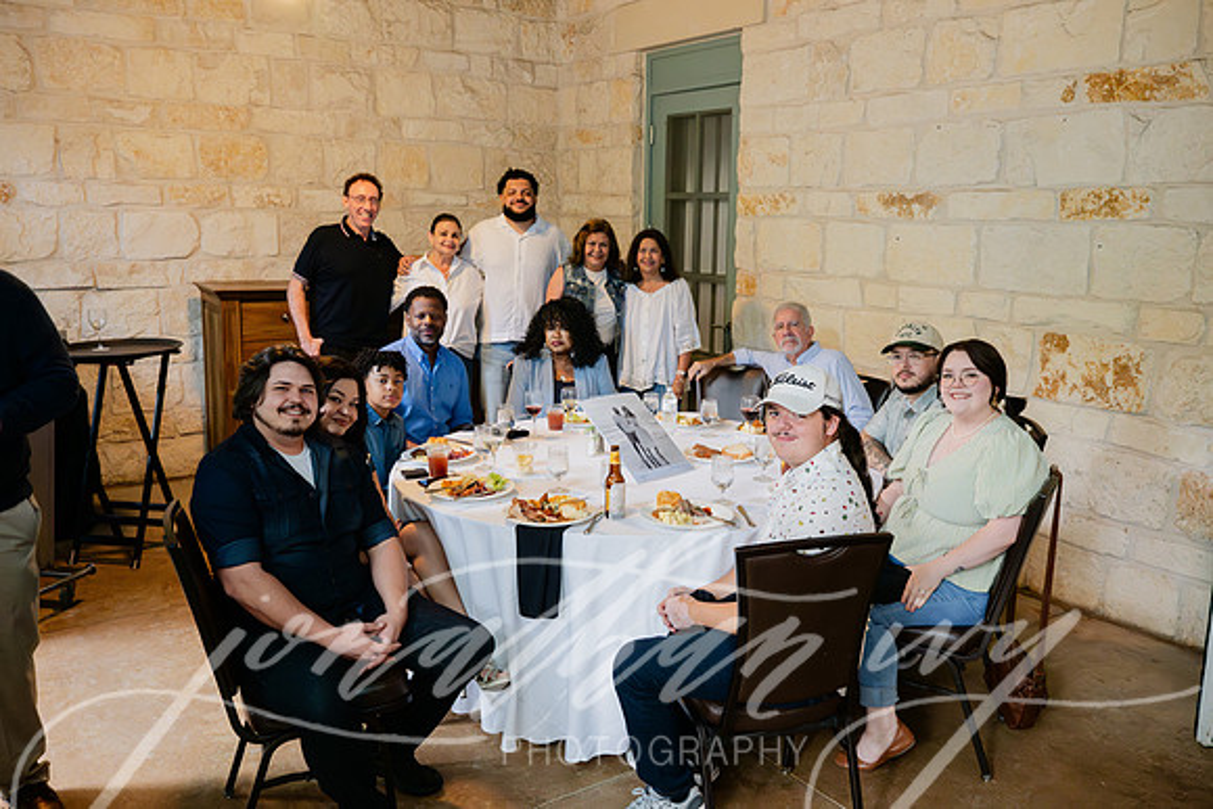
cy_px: 404
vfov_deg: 43.0
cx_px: 606
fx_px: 1028
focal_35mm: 30
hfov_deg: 61.1
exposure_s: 1/80
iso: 2500
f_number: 6.3
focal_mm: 30.5
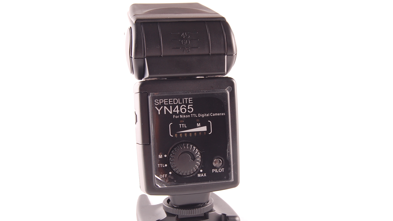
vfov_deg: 23.5
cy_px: 117
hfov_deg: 40.6
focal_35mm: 51
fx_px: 531
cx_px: 194
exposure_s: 1/125
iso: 200
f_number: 8
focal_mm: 32
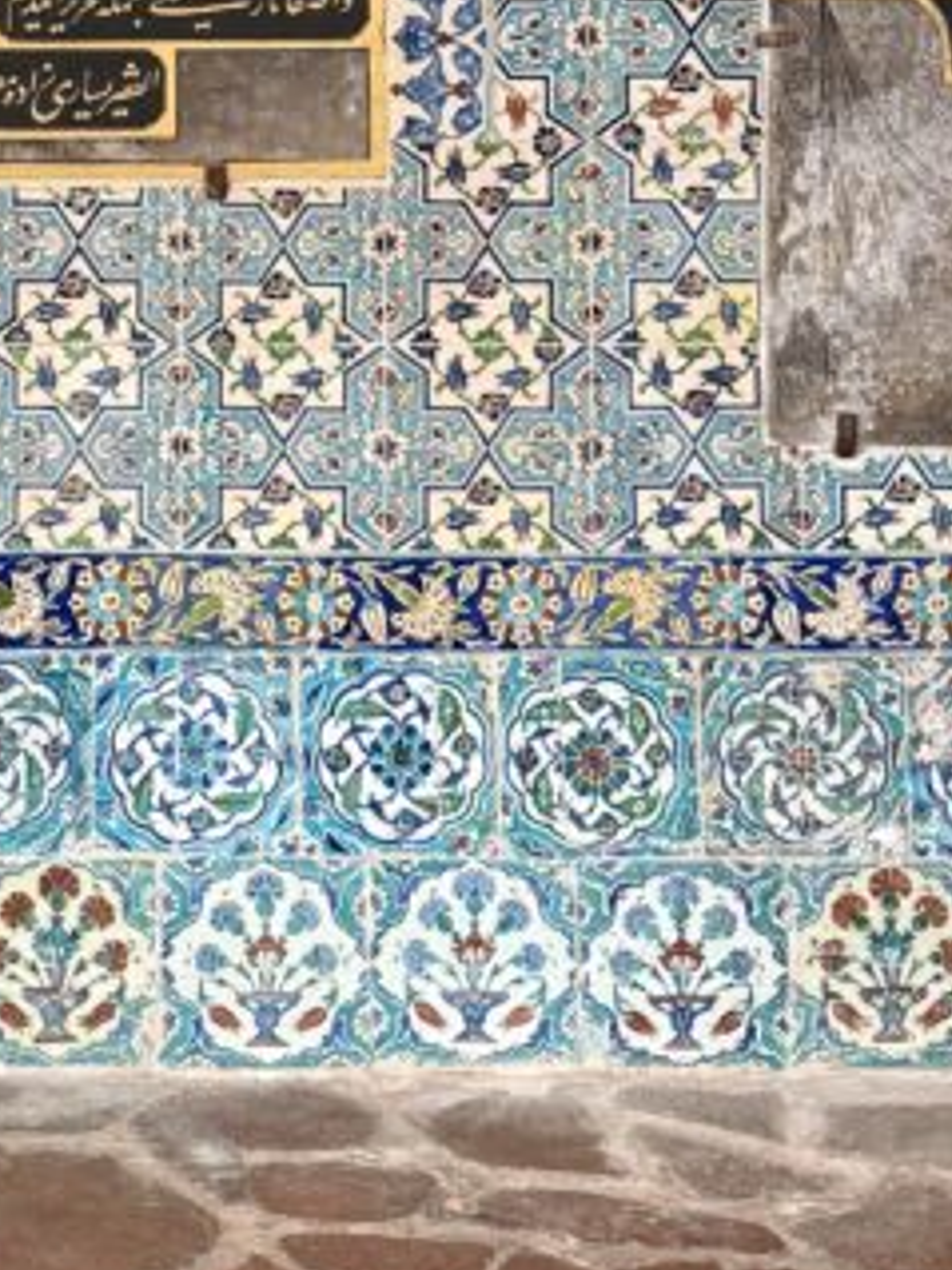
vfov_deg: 24.2
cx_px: 0
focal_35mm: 77
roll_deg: -0.6
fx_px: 2825
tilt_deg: +1.3
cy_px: -16
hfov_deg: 18.6
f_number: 1.78
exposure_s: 1/73
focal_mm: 6.76
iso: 200
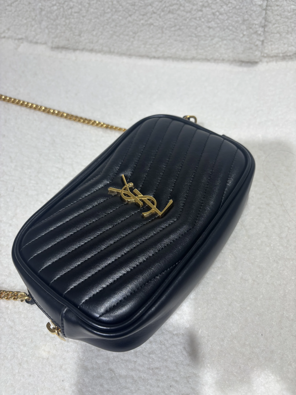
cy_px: 198
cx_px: 148
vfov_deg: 67.3
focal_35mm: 26
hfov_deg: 53.1
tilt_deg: -61.4
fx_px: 296
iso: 40
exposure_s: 1/120
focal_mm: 5.96
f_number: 1.6
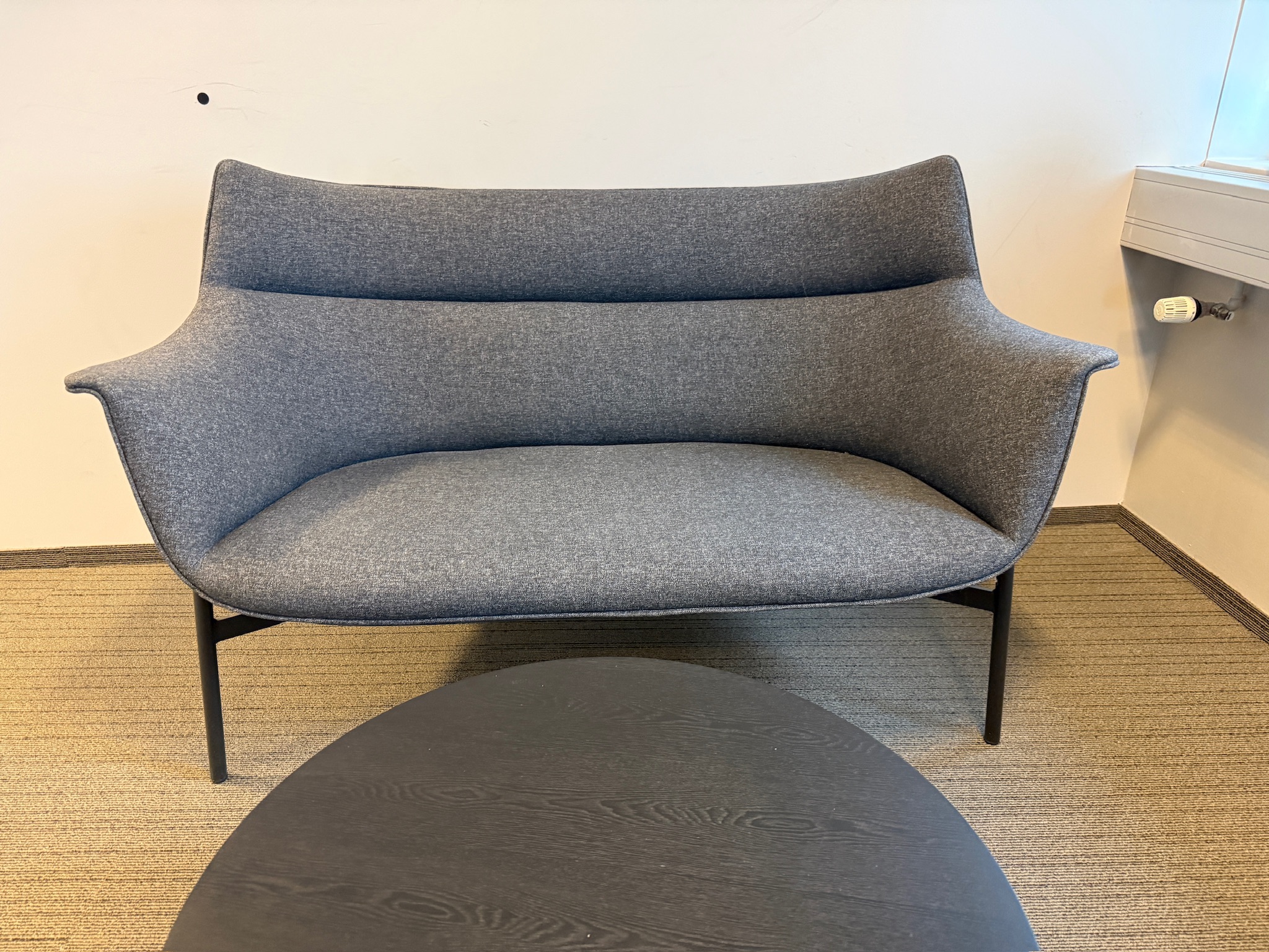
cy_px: 476
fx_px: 880
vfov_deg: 56.8
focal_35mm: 24
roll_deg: +0.6
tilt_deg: -22.7
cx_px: 634
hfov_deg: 71.6
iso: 500
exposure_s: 1/50
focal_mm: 6.76
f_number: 1.78
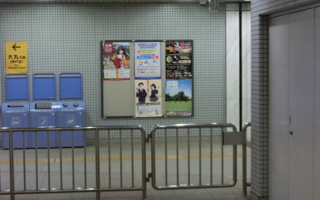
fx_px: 637
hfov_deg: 28.2
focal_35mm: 73
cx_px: 152
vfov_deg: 17.9
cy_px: 93
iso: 800
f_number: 3.8
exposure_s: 1/100
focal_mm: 10.5
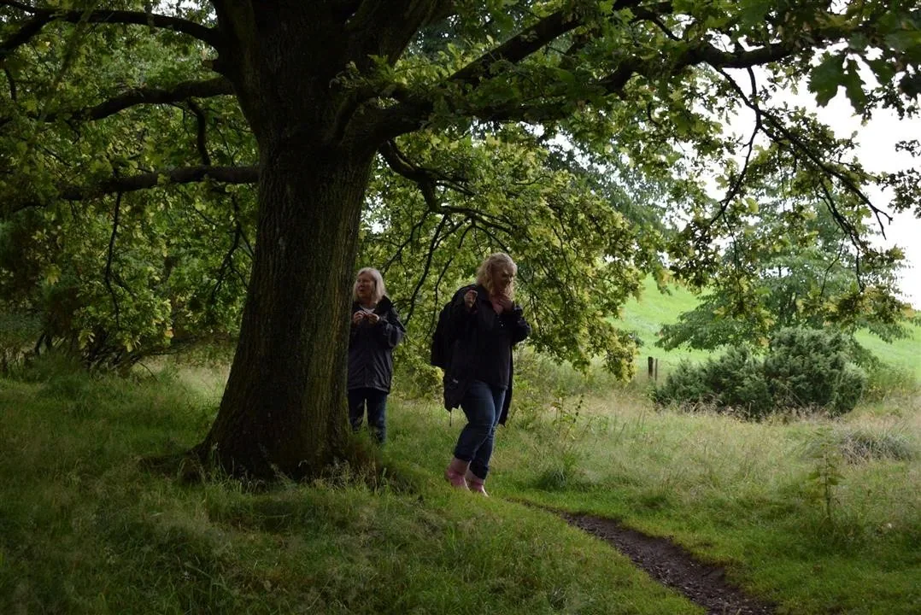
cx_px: 460
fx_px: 1536
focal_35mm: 60
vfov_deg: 22.6
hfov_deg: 33.4
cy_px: 308
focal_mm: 40
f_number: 5.6
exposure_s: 1/125
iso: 400
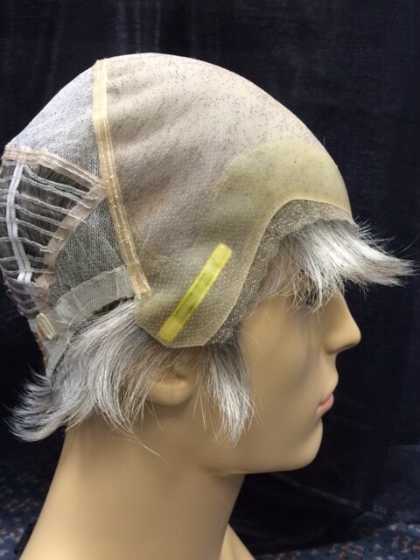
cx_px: 210
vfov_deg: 61.7
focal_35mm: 29
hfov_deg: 48.2
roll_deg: +0.2
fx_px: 469
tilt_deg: -10.9
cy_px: 280
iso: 100
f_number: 2.2
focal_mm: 4.15
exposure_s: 1/30
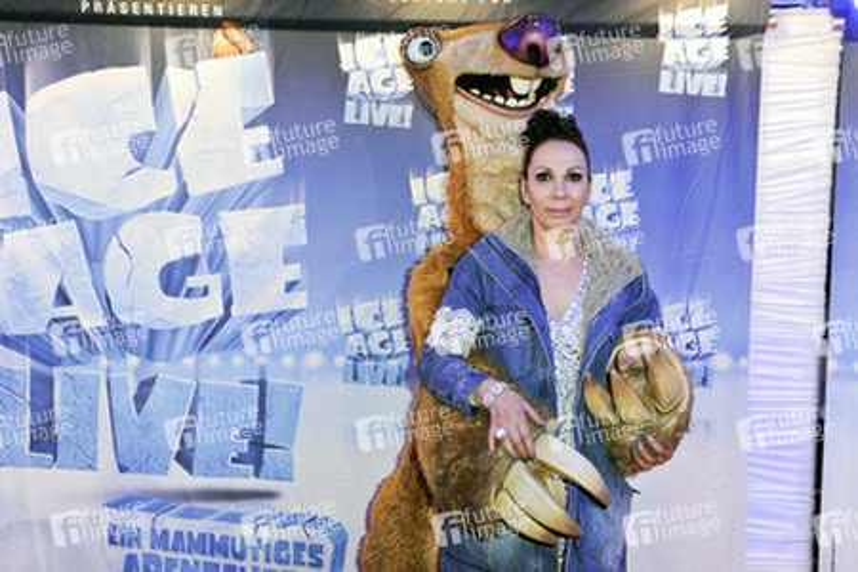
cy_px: 286
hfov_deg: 46.4
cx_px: 429
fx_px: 1001
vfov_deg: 31.9
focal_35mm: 42
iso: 1600
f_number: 5.6
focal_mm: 42
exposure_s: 1/200
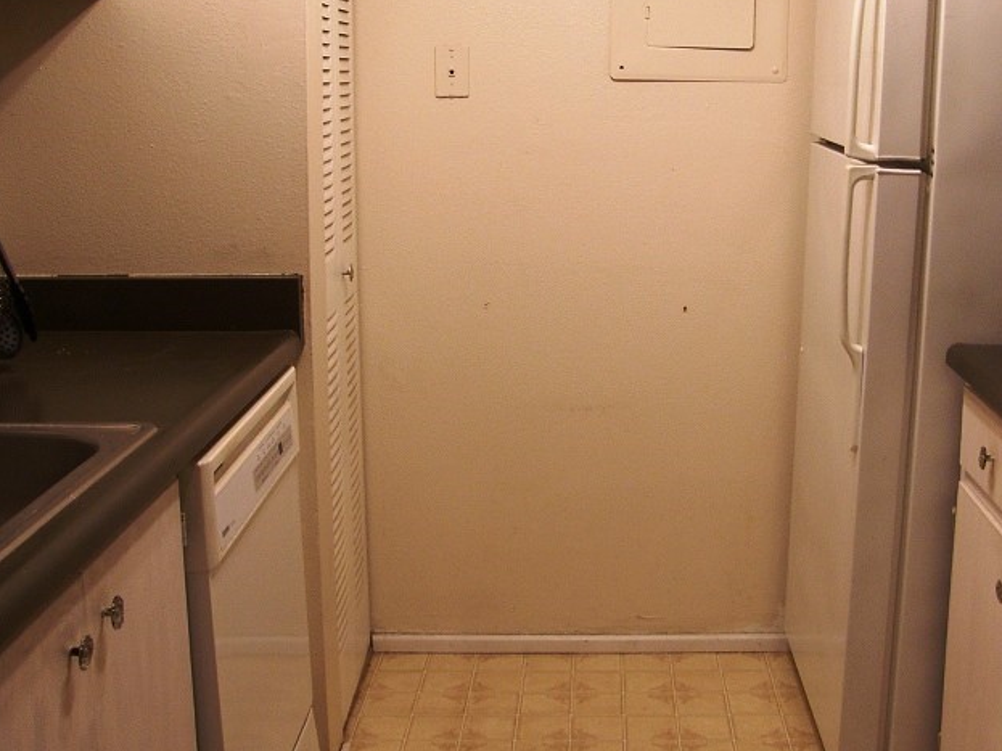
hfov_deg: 41.0
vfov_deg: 31.4
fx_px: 1331
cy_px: 291
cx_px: 616
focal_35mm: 46
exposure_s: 1/30
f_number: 2.2
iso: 100
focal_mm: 7.4
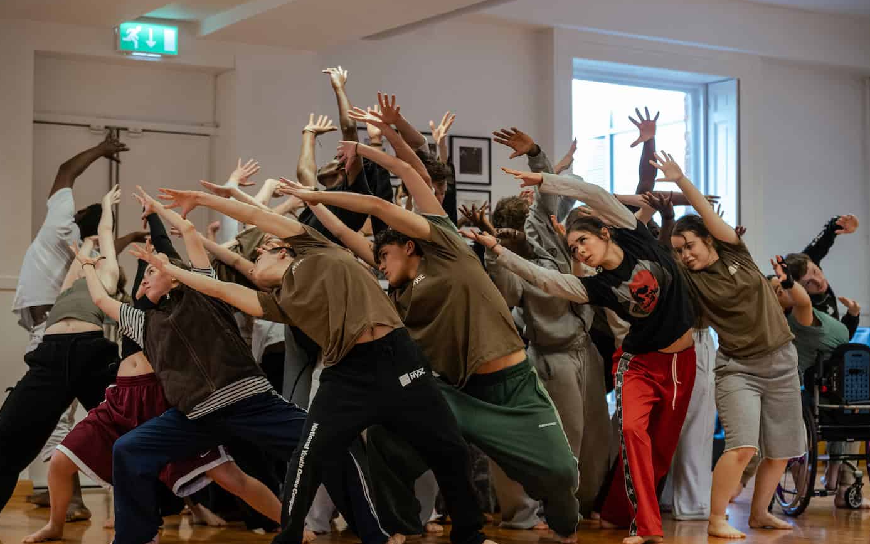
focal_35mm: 72
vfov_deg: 18.1
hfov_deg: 28.6
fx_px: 1707
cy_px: 287
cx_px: 435
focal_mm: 70
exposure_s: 1/640
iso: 3200
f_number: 3.5
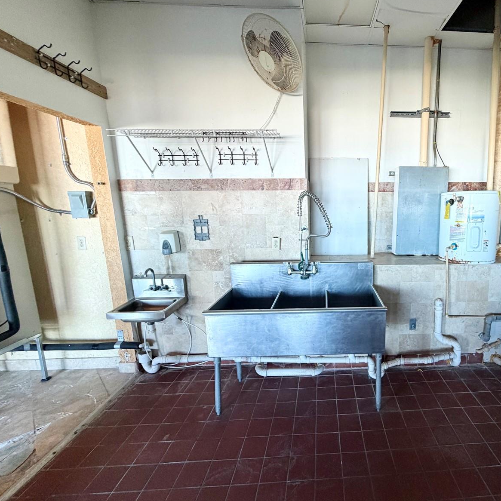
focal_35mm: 17
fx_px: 278
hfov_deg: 80.7
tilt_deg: -10.6
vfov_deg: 84.0
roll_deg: +0.7
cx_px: 340
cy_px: 252
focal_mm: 2.22
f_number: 2.2
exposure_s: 1/60
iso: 200
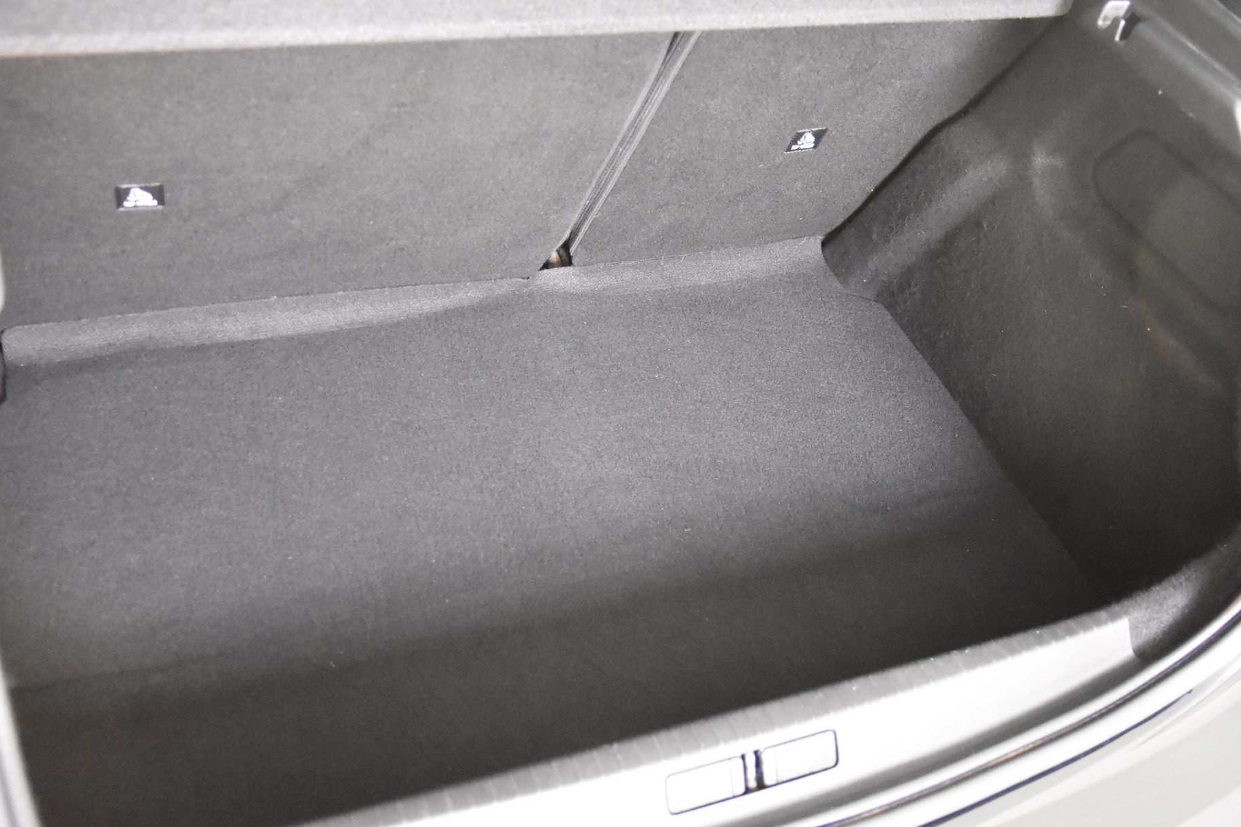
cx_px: 604
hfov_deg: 50.7
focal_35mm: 38
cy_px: 415
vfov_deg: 35.1
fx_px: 1310
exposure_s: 1/40
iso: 10000
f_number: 3
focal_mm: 24
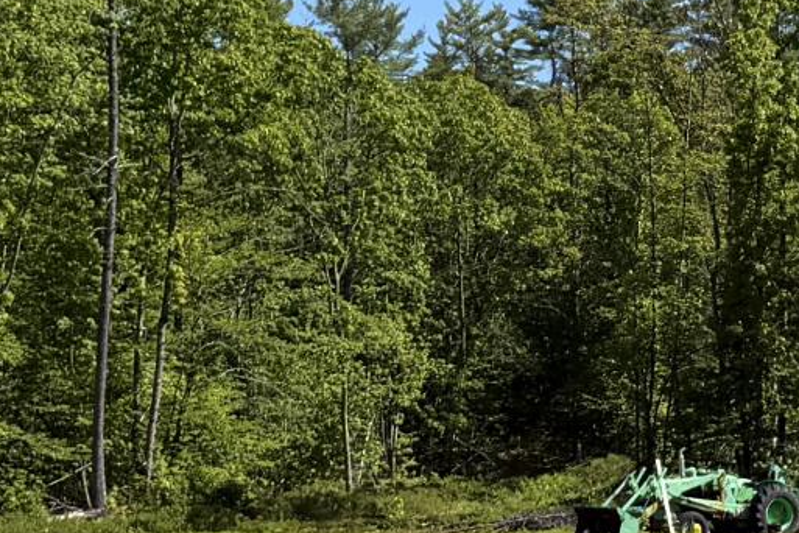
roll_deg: +1.5
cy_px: 157
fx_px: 3240
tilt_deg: +11.0
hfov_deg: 14.0
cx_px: 606
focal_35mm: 146
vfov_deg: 9.4
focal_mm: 6.76
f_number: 1.78
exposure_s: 1/3953
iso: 80
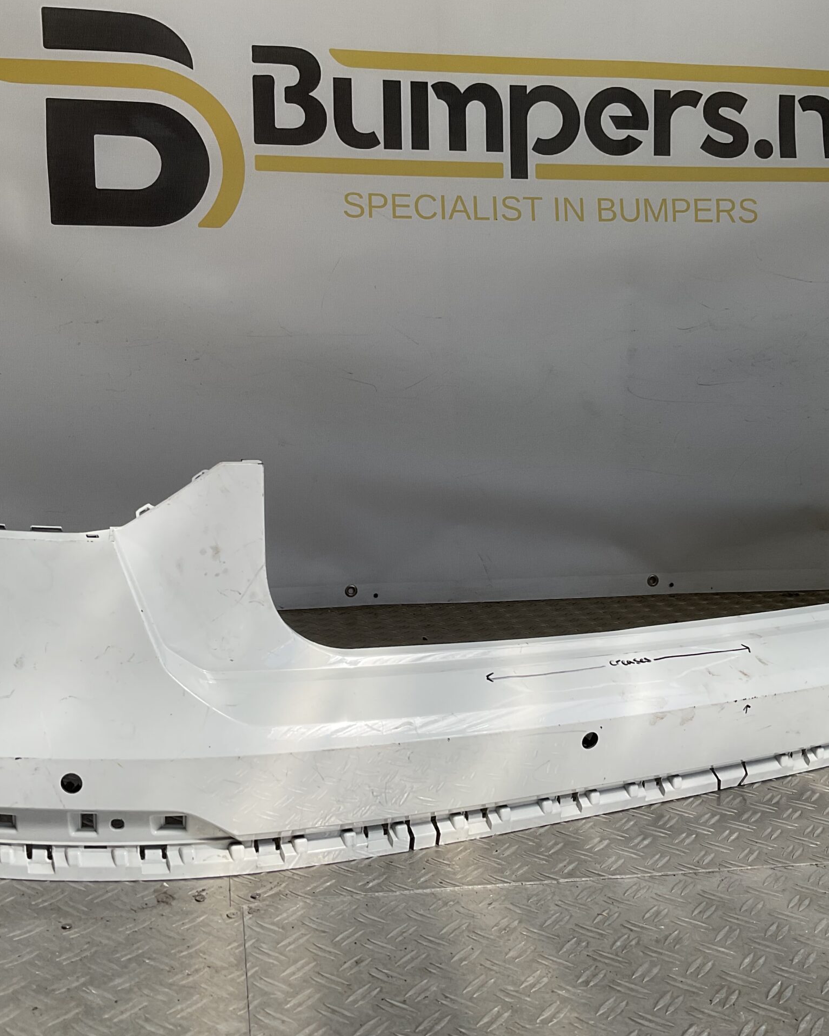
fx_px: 1165
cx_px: 425
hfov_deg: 39.2
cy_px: 517
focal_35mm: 38
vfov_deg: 47.9
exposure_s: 1/1121
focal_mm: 3
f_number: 1.8
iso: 16
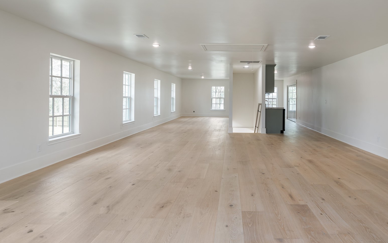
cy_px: 94
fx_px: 243
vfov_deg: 52.5
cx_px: 228
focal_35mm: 23
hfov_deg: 76.5
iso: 100
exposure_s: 1/6
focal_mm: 16
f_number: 5.6
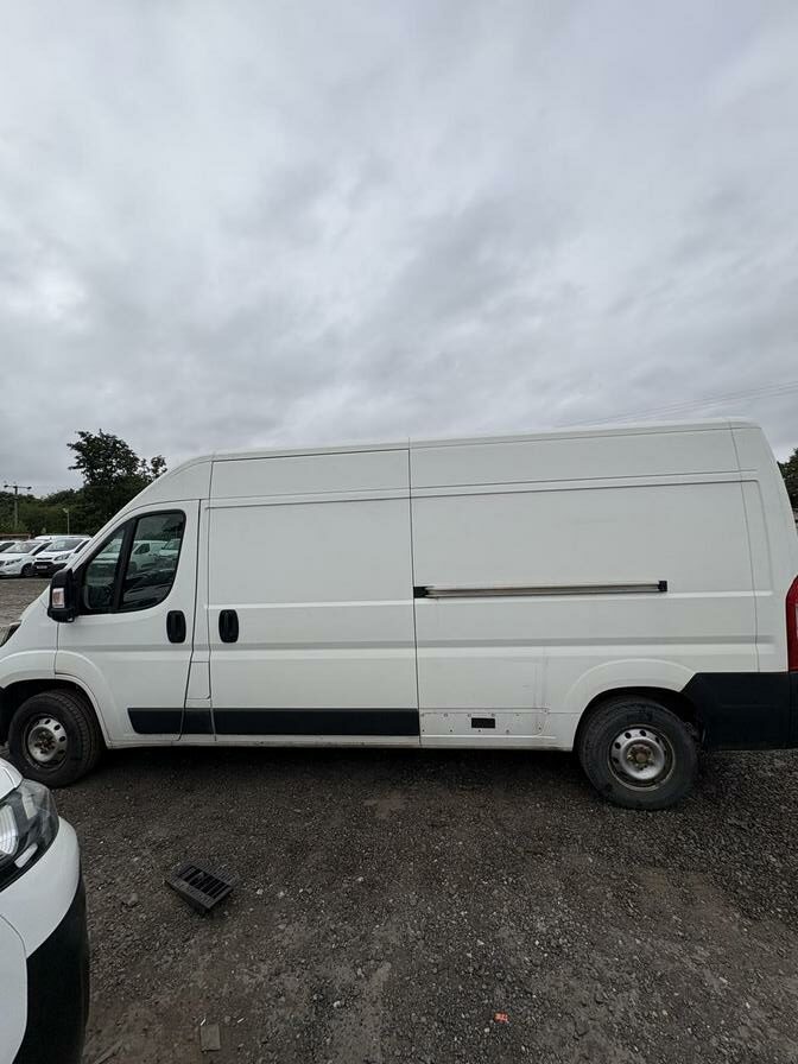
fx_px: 430
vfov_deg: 102.1
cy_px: 532
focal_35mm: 14
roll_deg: +1.1
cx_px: 399
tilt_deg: +3.8
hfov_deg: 85.7
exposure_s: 1/2874
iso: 50
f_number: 2.2
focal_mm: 2.22
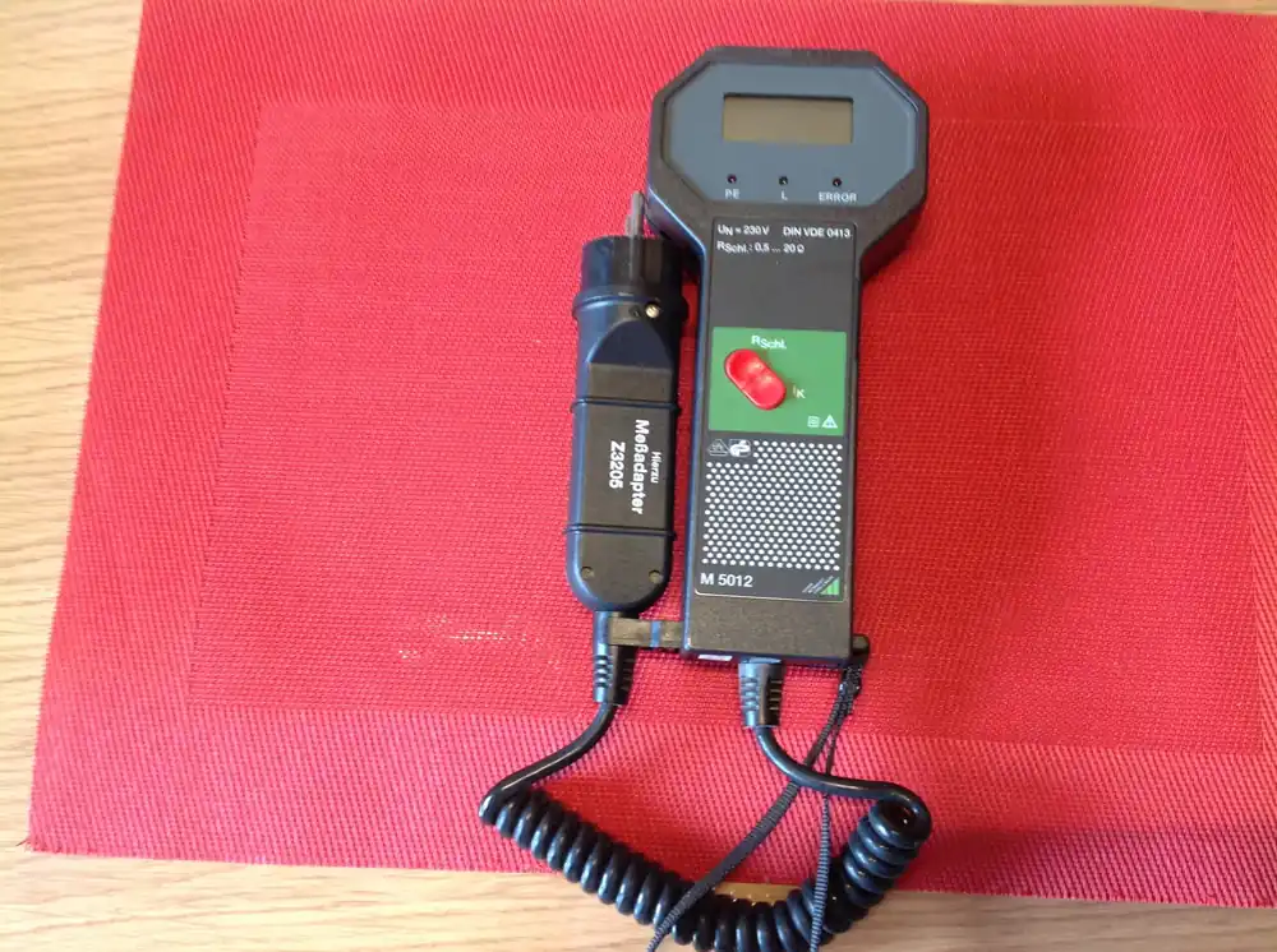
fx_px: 1289
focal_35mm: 35
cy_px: 476
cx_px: 638
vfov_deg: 40.6
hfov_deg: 52.7
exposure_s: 1/15
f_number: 2.4
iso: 125
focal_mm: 4.28
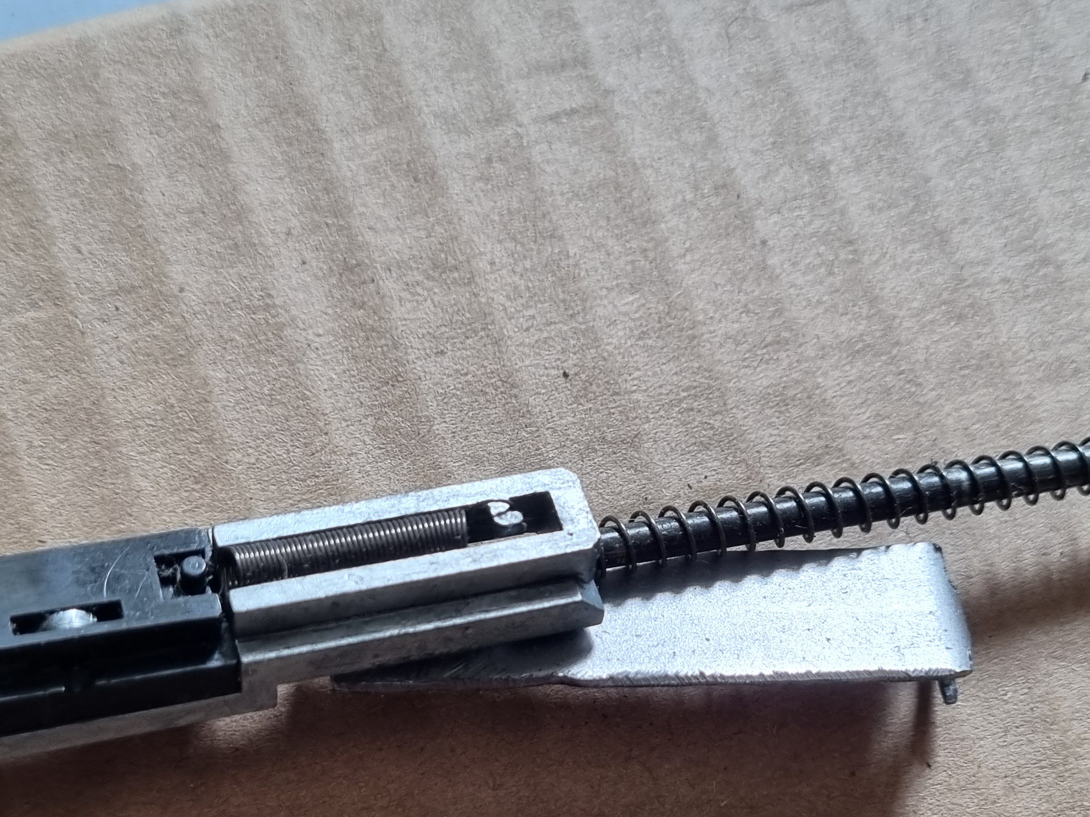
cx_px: 521
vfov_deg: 23.3
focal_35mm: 62
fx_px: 1952
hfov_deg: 31.2
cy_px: 660
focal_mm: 5.4
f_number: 1.8
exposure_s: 1/100
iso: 160
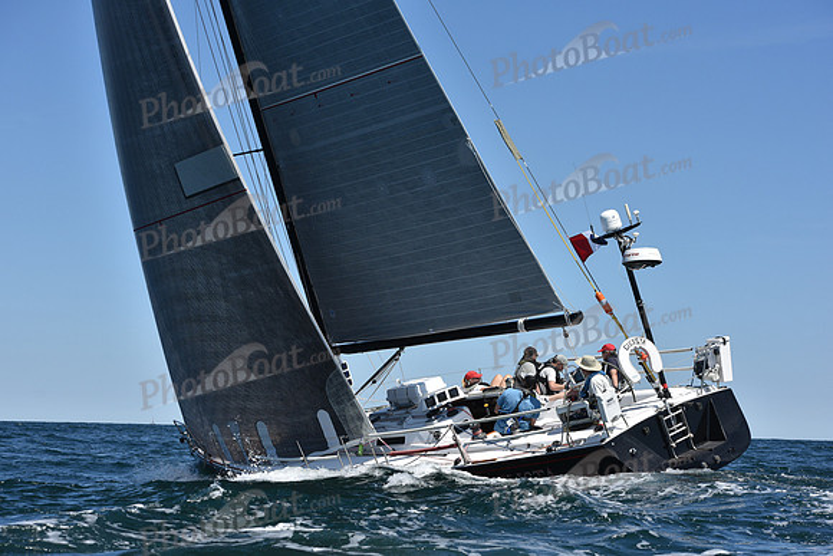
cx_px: 416
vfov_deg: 15.9
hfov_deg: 23.6
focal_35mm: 86
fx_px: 1990
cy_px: 278
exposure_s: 1/1600
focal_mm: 86
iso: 250
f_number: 7.1
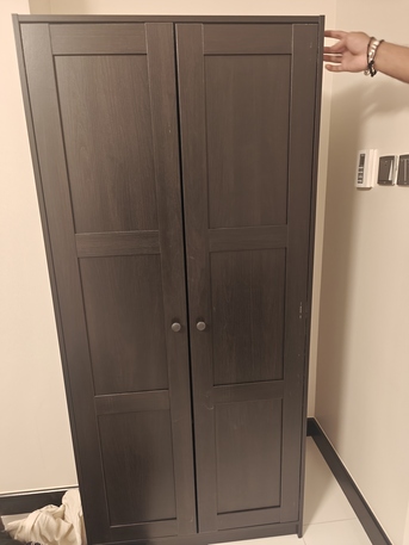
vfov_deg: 73.9
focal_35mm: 23
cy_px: 272
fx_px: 362
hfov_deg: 58.9
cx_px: 204
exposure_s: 1/33
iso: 800
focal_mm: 6.06
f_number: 1.6
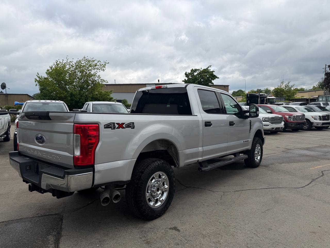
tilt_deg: -4.0
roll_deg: +2.2
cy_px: 124
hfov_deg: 71.6
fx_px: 229
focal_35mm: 24
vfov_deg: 56.8
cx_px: 165
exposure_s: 1/4167
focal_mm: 6.76
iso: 80
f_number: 1.78
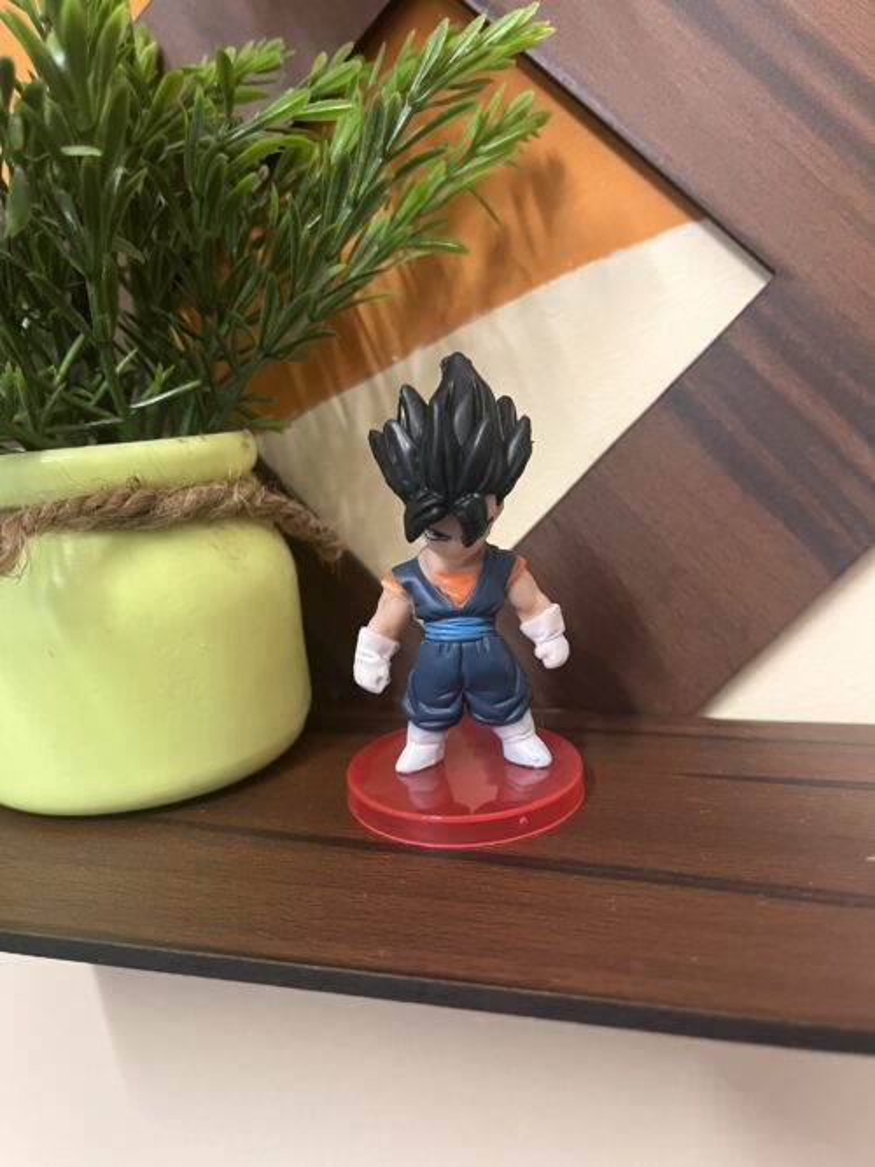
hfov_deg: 53.0
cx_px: 438
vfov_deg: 67.3
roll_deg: -0.2
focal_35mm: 26
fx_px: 877
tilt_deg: -1.8
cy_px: 584
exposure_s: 1/33
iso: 500
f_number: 1.6
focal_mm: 5.1
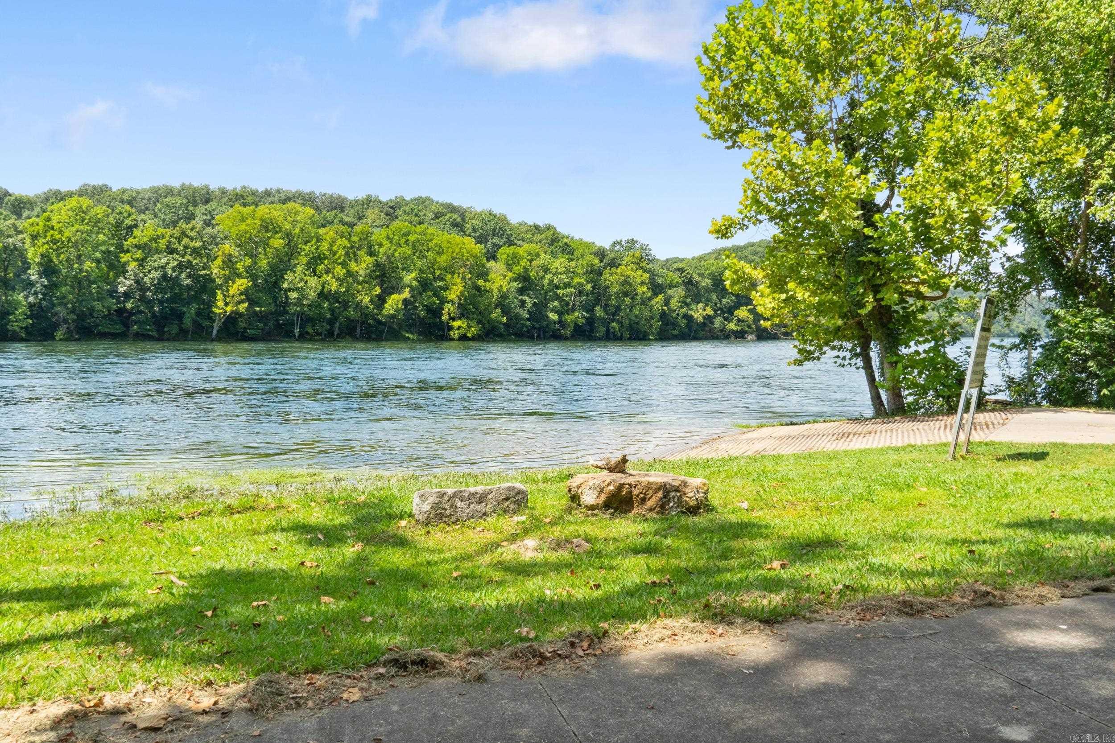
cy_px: 372
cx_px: 558
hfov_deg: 67.4
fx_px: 836
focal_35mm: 27
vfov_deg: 47.9
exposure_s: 1/320
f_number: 14
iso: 500
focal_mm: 18
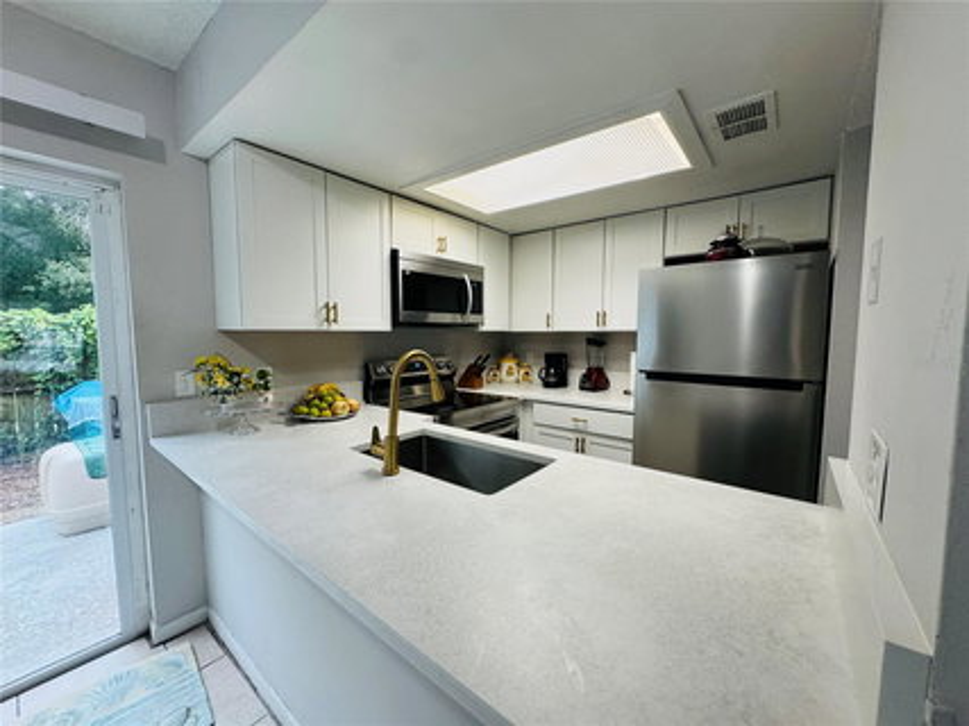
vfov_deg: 85.6
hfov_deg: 102.1
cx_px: 484
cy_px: 363
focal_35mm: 14
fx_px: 392
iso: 250
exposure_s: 1/60
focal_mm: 2.22
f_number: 2.2
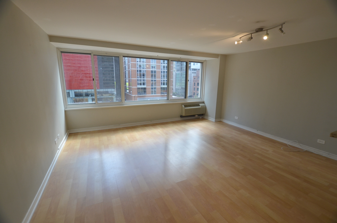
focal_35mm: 15
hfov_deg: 100.5
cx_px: 168
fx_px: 140
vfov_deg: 77.1
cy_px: 112
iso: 400
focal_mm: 10
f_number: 5
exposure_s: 1/100
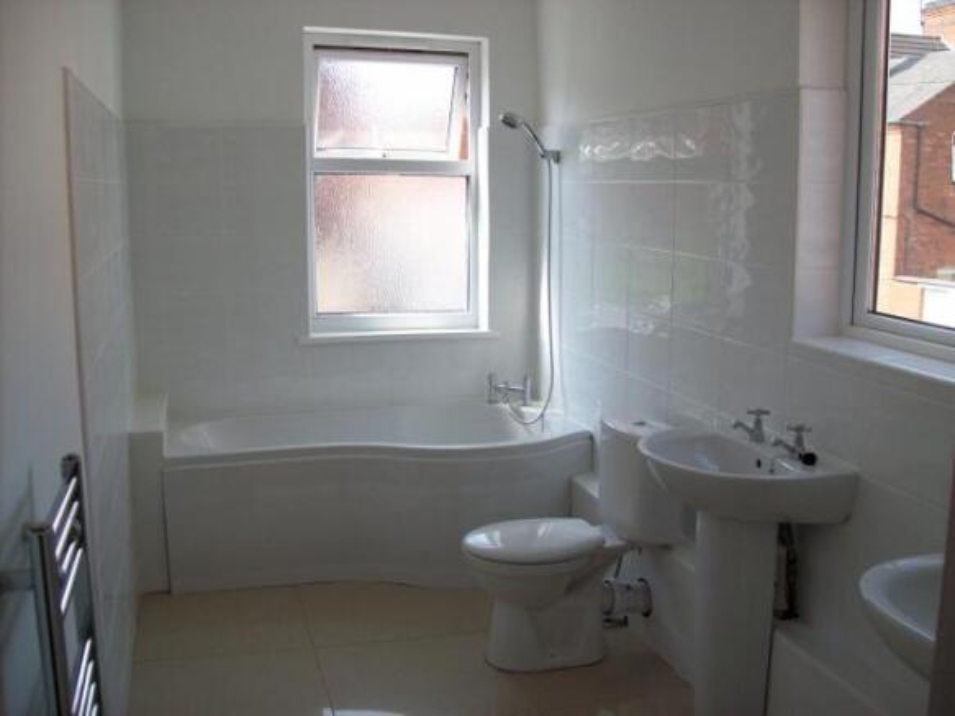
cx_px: 478
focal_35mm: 36
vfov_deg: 39.6
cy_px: 358
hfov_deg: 51.4
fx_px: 993
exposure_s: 1/261
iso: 80
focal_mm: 6
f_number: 2.7
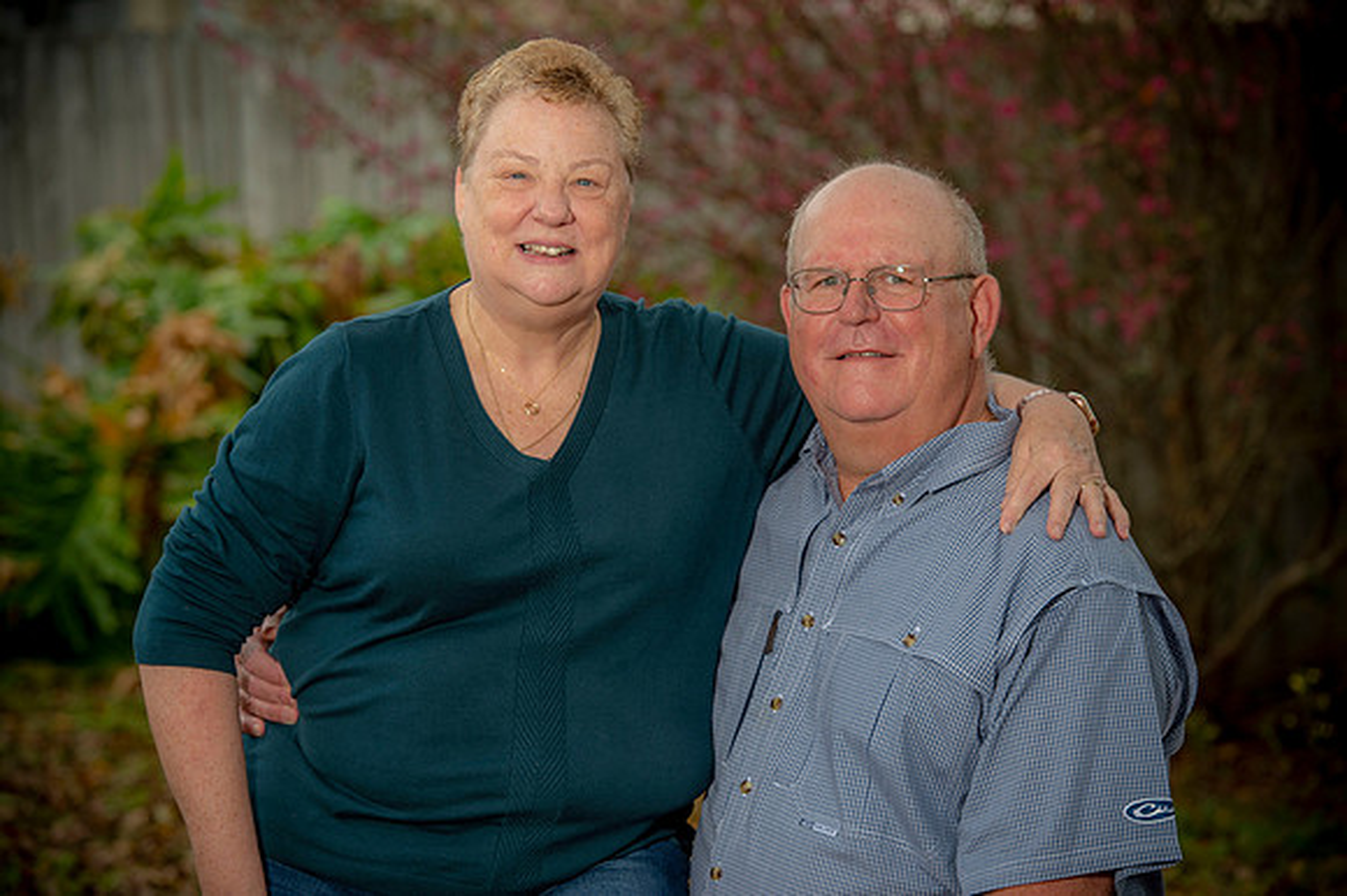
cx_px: 674
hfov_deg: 15.8
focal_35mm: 130
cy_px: 448
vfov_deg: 10.5
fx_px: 4861
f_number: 5.6
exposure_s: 1/200
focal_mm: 130
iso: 160
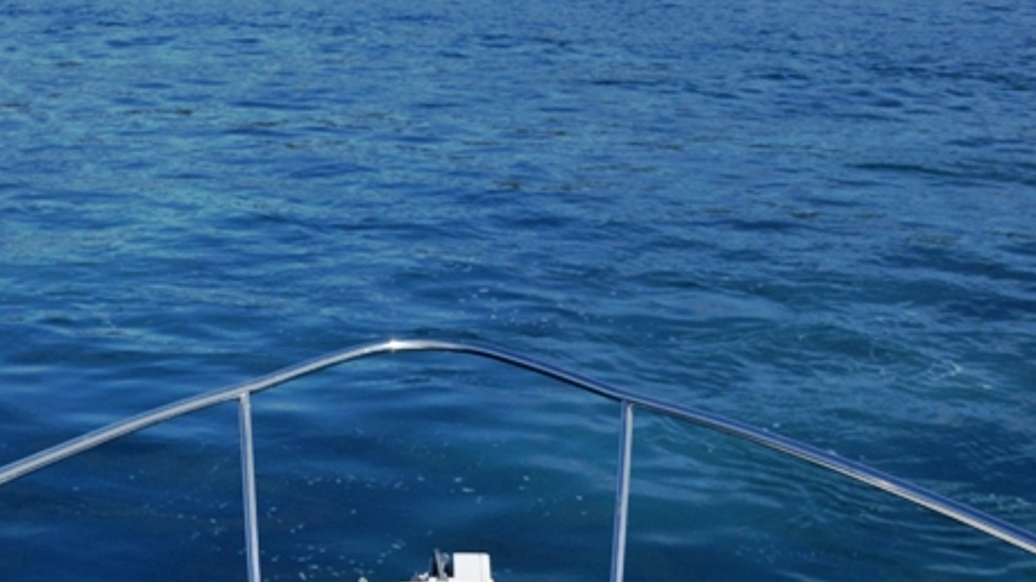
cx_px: 394
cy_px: 593
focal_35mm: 62
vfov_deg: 18.8
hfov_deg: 33.7
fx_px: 1703
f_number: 3.5
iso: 100
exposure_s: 1/2000
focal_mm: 20
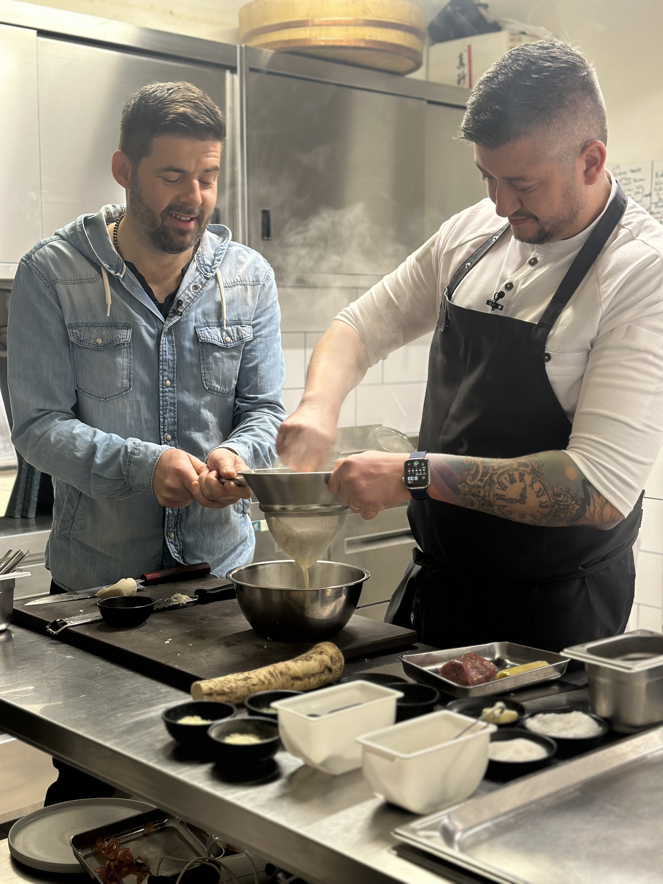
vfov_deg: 39.7
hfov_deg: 30.3
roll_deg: -0.5
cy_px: 442
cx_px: 332
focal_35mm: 48
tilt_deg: -5.5
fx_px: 1226
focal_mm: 6.86
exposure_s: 1/50
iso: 125
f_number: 1.78
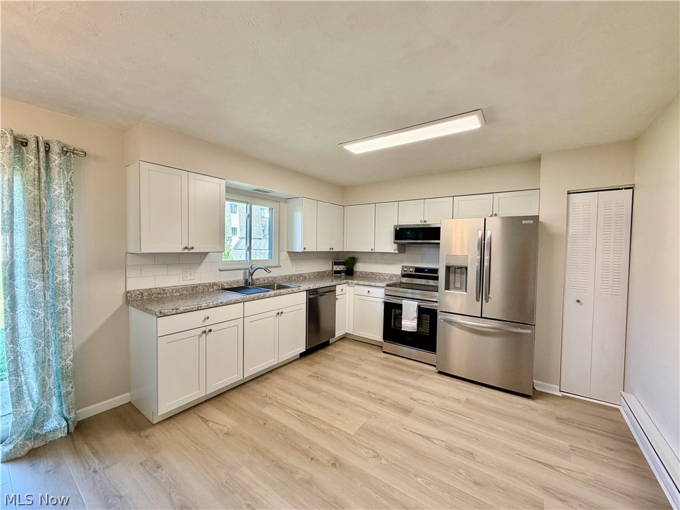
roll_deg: -0.1
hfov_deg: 102.1
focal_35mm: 14
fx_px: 275
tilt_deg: -1.6
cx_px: 340
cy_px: 255
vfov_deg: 85.7
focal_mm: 2.22
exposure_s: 1/120
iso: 200
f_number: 2.2
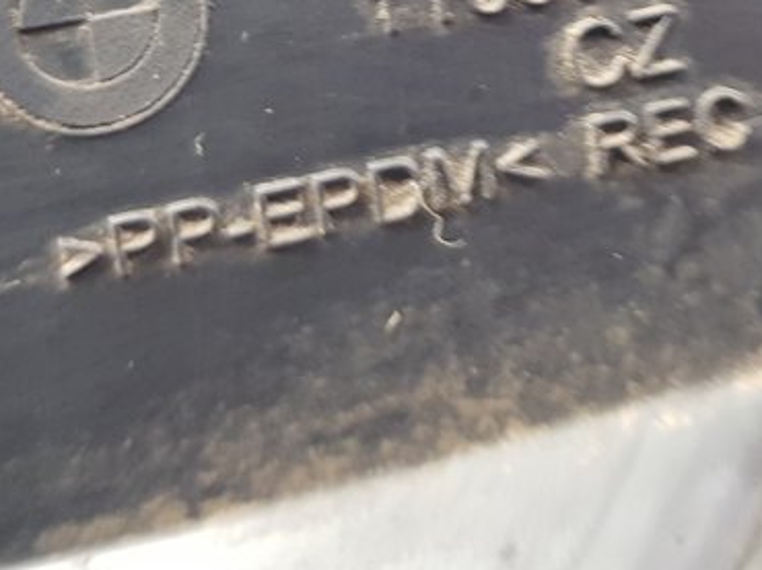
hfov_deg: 26.3
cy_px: -150
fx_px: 1584
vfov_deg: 19.0
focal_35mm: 72
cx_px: 655
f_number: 1.7
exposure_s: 1/25
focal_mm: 4.2
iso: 250
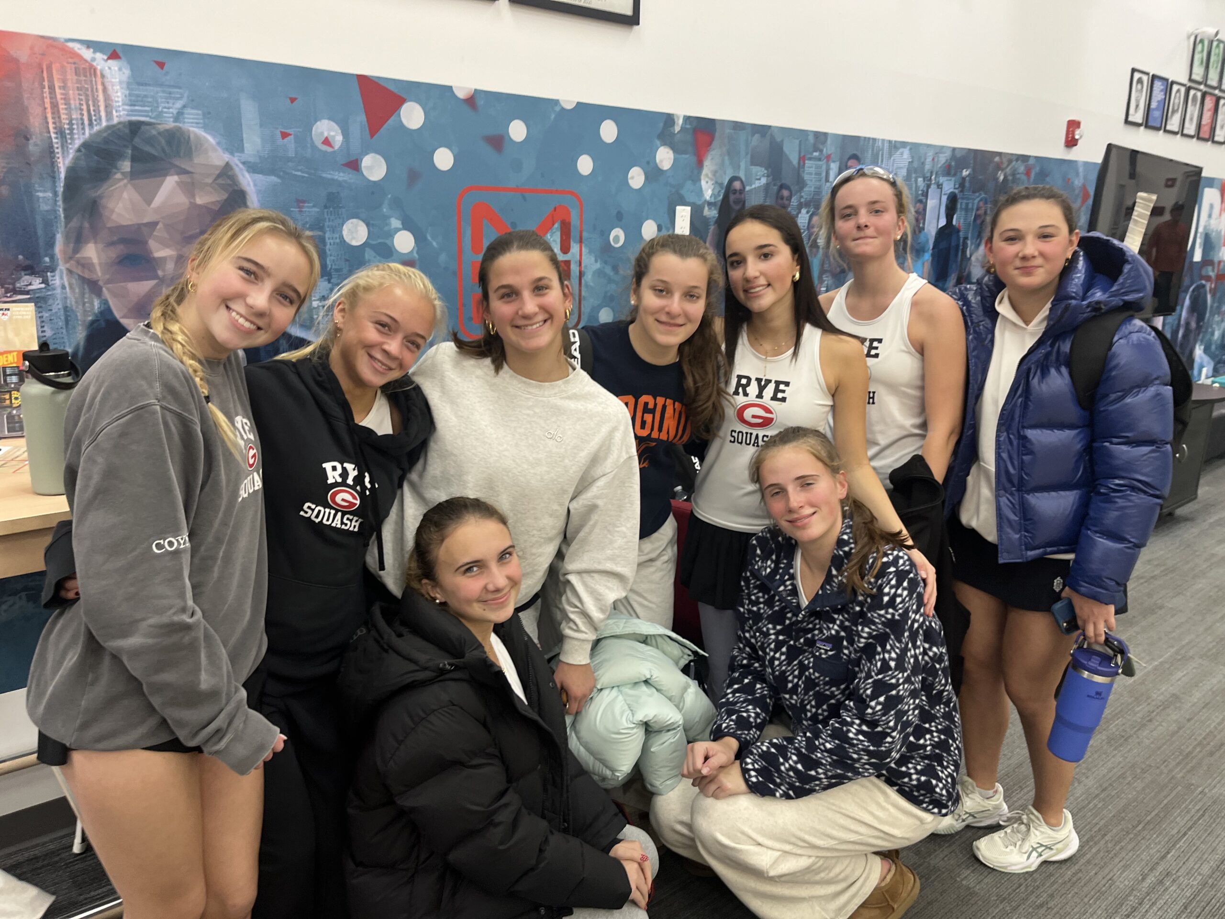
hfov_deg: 67.3
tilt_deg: -13.7
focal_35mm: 26
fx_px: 920
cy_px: 460
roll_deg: -1.3
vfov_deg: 53.1
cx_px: 612
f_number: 1.6
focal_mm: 5.1
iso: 125
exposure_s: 1/101
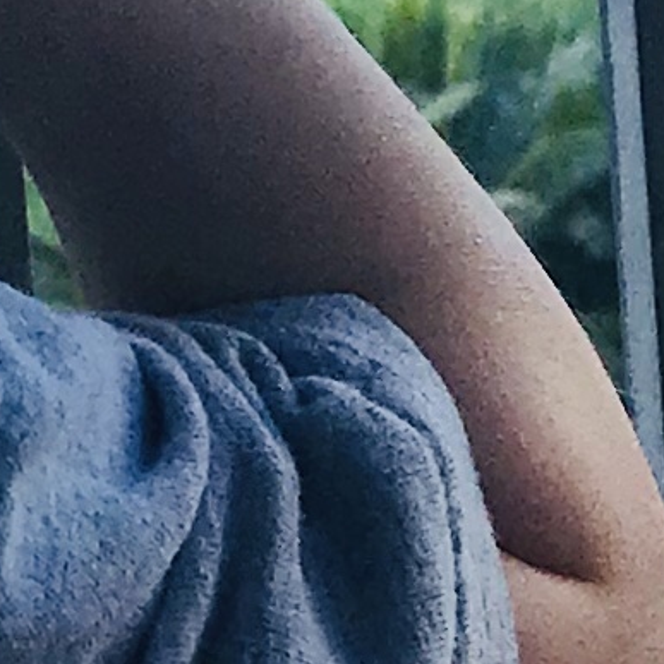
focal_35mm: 258
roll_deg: +3.3
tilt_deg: -10.2
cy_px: -487
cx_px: -369
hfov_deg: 6.7
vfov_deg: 6.6
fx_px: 5599
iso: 20
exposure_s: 1/587
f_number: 1.8
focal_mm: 3.99
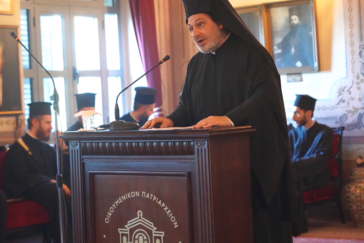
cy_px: 121
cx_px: 186
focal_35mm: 88
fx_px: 890
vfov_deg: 15.5
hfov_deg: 23.1
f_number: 4
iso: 12800
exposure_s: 1/160
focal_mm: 78
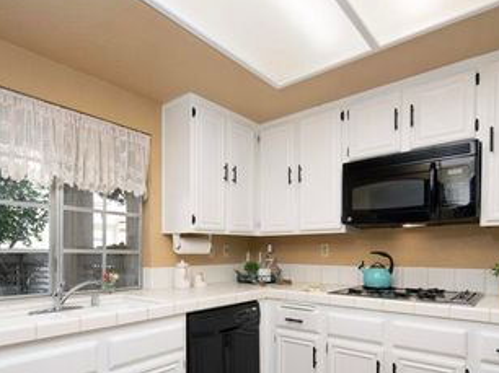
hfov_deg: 76.4
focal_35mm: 22
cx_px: 250
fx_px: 317
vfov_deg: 59.4
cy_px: 253
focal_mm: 14
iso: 320
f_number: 7.1
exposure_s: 1/250
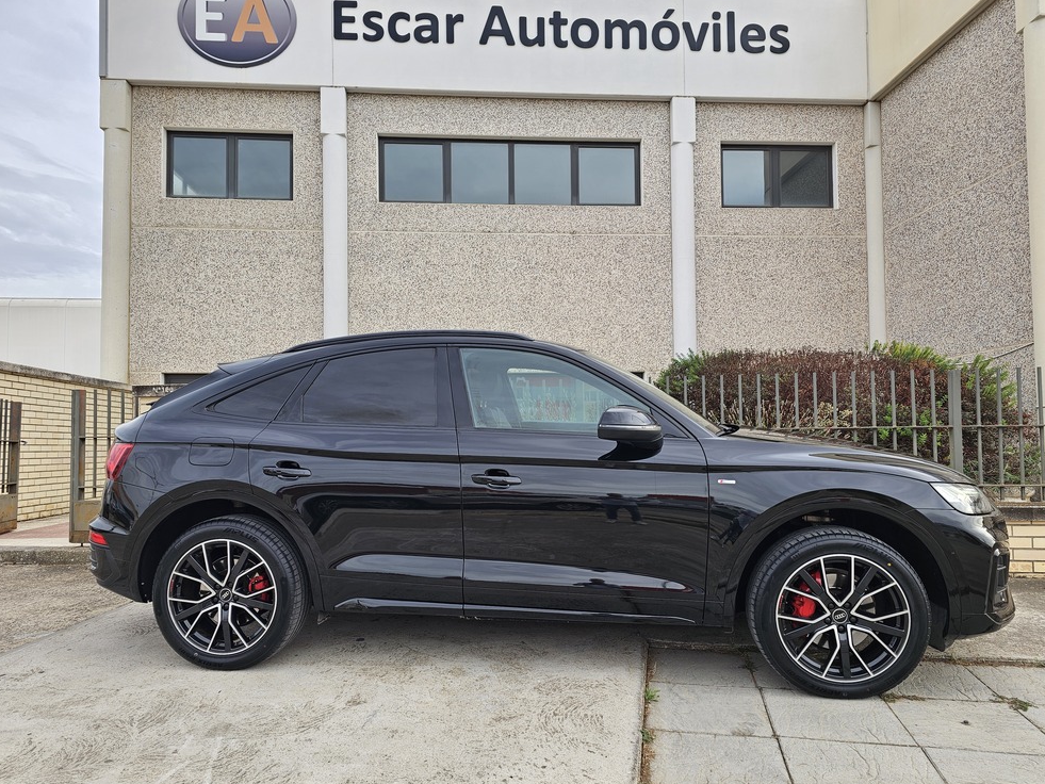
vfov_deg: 56.8
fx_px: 725
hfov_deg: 71.6
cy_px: 406
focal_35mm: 24
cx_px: 535
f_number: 1.7
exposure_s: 1/120
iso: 12
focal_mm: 6.3
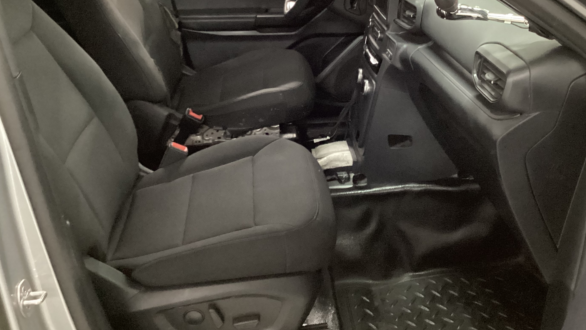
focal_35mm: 40
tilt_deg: -24.1
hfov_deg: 50.4
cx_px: 317
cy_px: 113
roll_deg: +0.9
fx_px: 622
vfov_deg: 29.5
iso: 640
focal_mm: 3.3
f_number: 2.4
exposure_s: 1/17
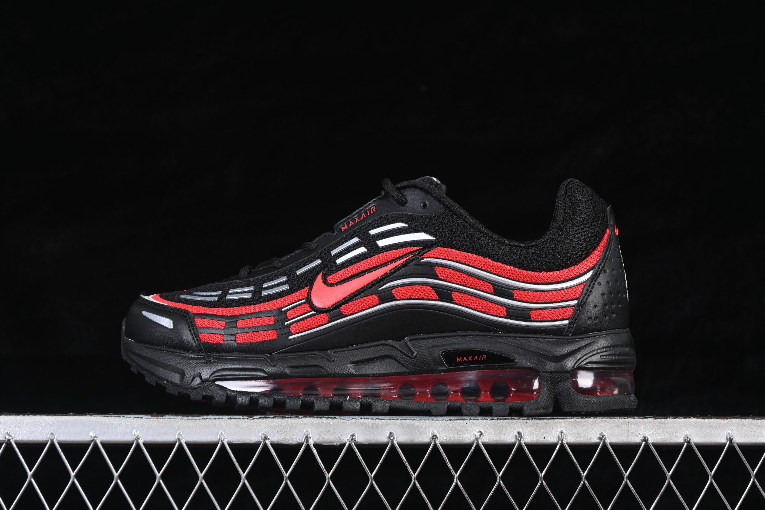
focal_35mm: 75
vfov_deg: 18.2
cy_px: 255
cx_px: 382
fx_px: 1594
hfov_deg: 27.0
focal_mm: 50
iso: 160
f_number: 6.3
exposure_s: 1/60
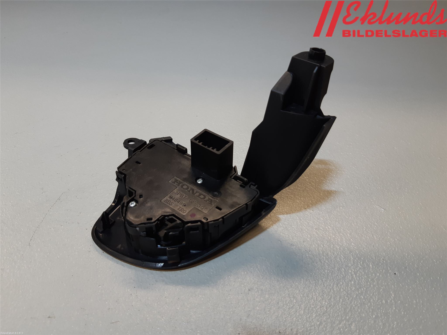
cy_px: 168
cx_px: 224
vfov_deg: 53.1
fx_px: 336
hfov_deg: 67.3
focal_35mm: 26
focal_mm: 3.93
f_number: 1.7
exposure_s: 1/60
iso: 50
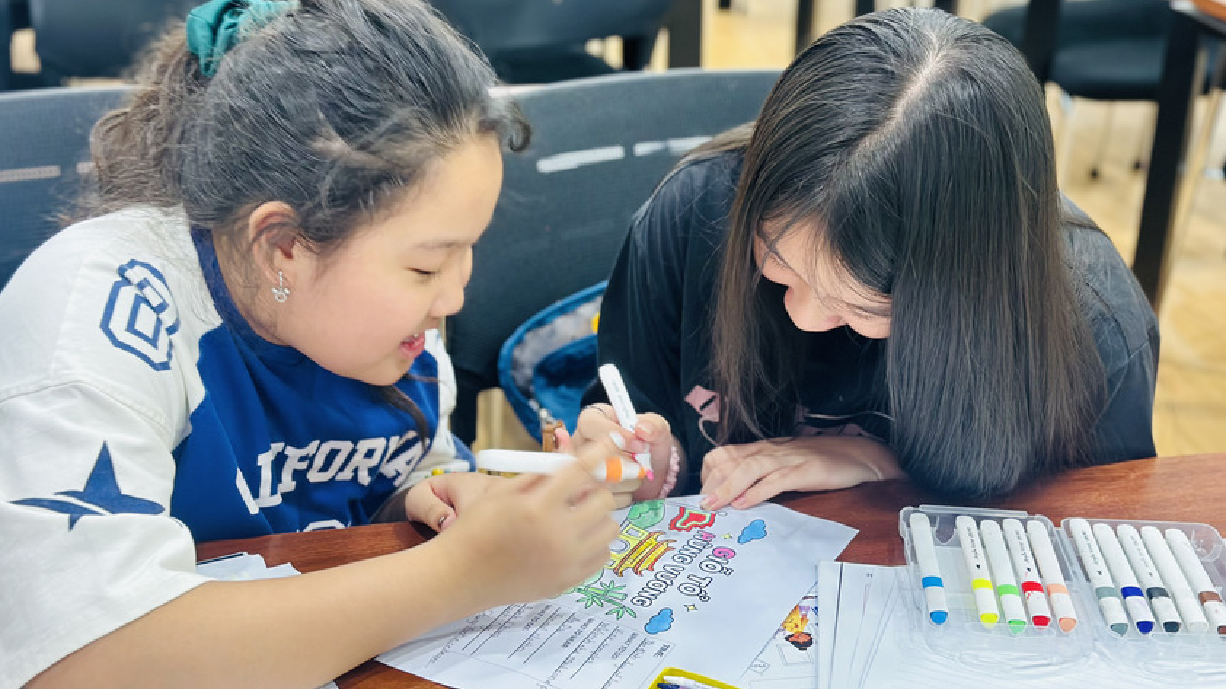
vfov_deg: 22.6
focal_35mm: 53
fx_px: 1722
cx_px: 617
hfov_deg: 39.2
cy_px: 322
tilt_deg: -24.4
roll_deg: -0.7
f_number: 1.78
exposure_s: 1/40
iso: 320
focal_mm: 6.86
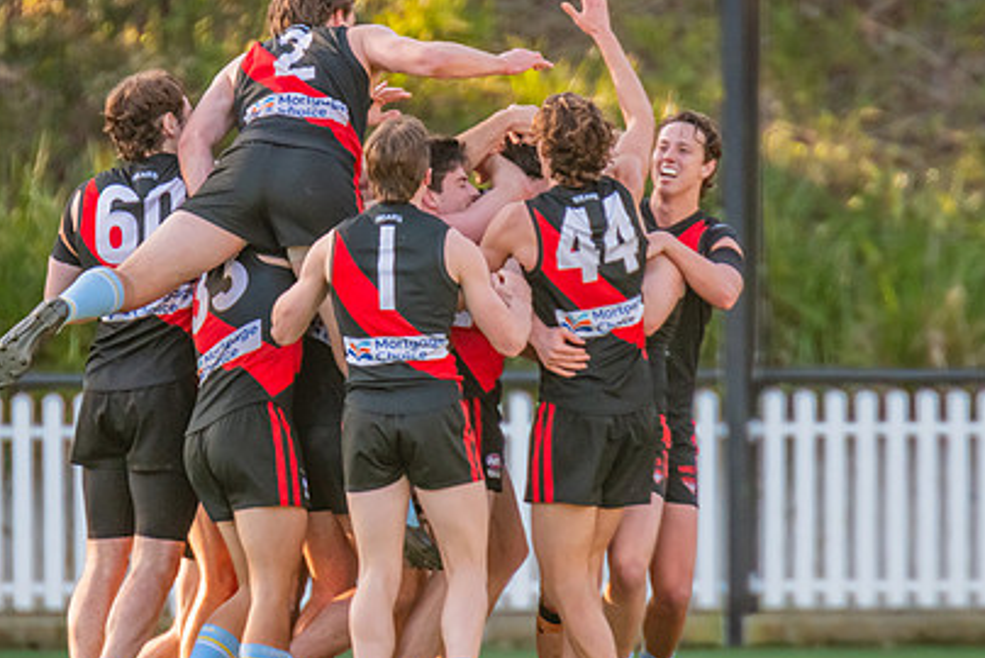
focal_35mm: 1110
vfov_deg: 1.2
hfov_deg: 1.9
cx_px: 368
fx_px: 30392
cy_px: 273
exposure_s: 1/1250
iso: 2800
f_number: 5.6
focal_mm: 600
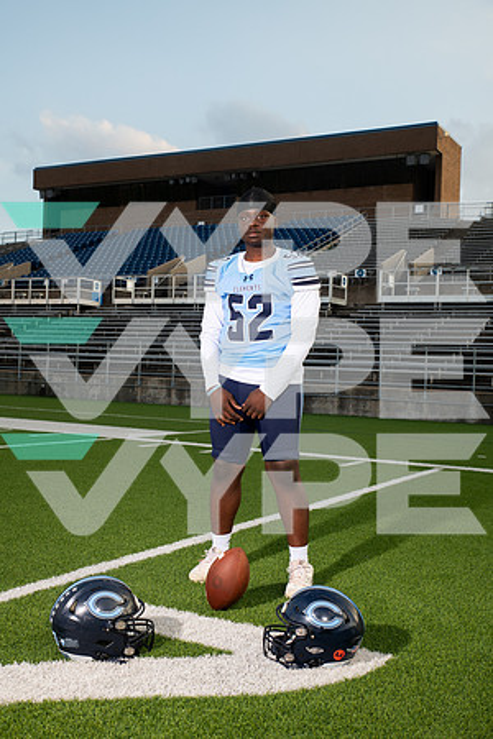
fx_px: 822
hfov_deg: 33.4
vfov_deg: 48.5
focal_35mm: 40
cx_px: 246
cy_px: 370
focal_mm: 40
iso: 160
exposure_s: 1/320
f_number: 7.1
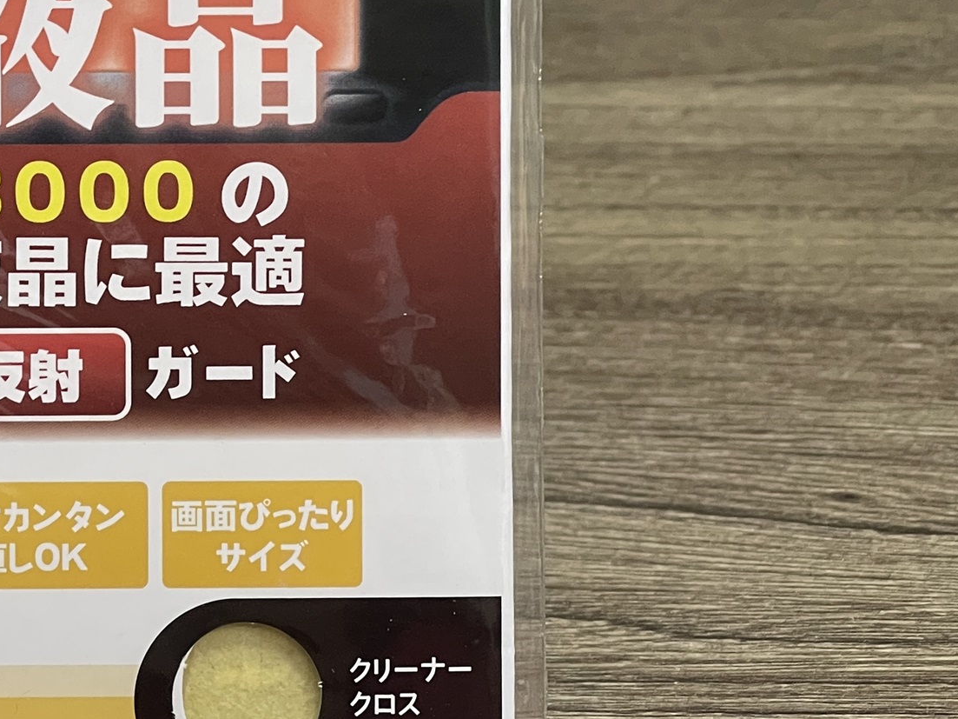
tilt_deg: -26.8
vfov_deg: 9.7
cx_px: 17
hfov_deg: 12.8
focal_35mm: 152
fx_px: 4206
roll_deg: +0.4
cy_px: 31
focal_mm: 7.5
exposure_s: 1/50
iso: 320
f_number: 2.2
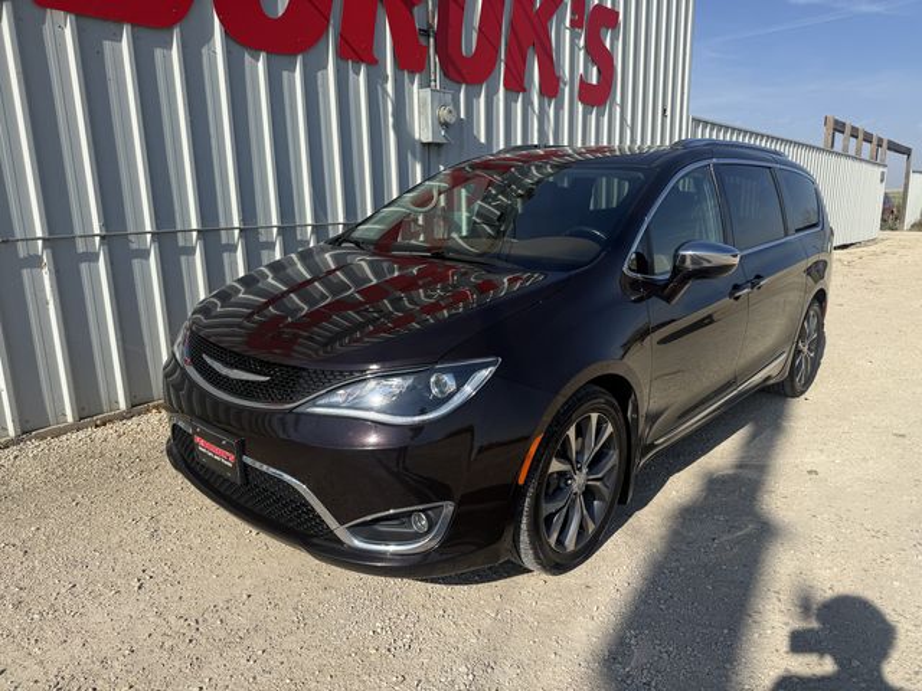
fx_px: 639
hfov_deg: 71.6
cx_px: 461
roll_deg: +1.1
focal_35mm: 24
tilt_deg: -12.4
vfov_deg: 56.8
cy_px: 346
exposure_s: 1/5714
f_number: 1.78
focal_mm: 6.76
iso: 80
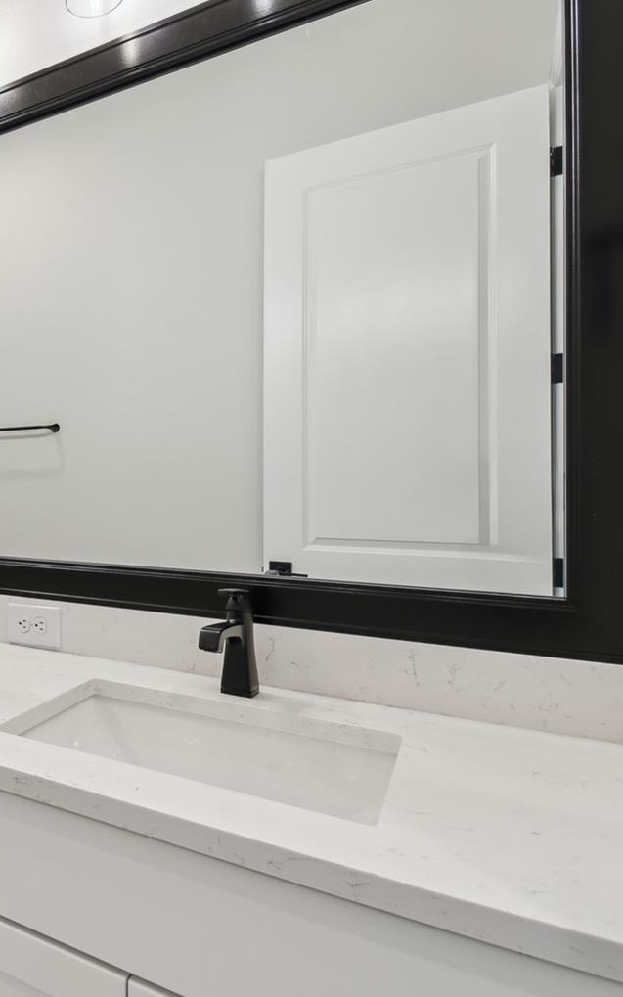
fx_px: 652
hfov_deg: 42.0
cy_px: 490
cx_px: -39
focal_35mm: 24
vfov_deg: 74.8
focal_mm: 10
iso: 100
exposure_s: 1/6
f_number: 7.1
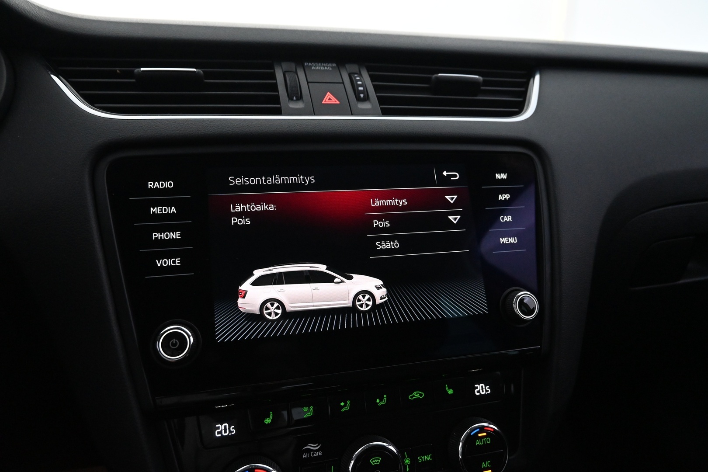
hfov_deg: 73.7
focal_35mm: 24
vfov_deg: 53.1
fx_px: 472
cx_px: 354
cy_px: 236
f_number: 4.5
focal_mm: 16
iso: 4000
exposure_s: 1/80
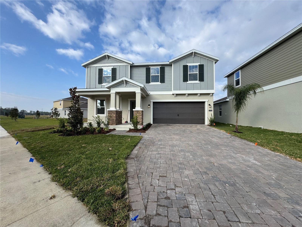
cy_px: 114
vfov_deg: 85.7
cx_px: 151
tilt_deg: +0.3
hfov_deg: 102.1
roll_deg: -0.8
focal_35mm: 14
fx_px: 122
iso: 50
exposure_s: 1/1299
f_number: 2.2
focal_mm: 2.22
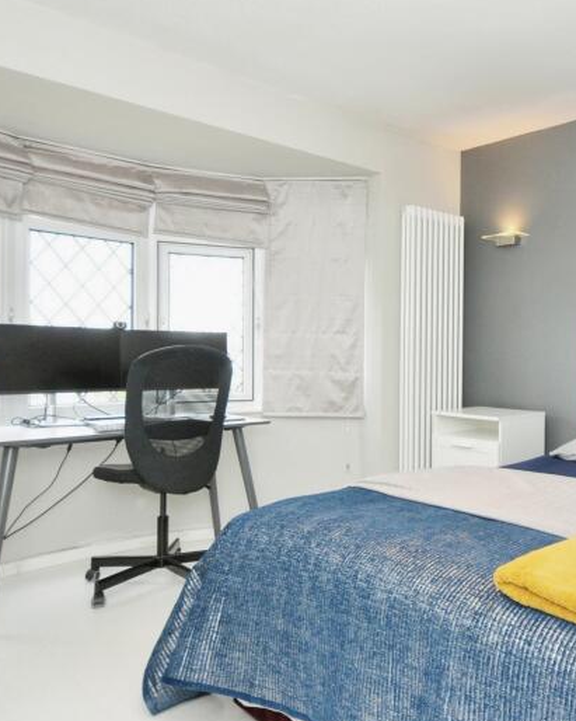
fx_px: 597
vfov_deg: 62.2
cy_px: 344
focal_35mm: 28
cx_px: 499
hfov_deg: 47.3
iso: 500
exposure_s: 1/60
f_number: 6.3
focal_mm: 10
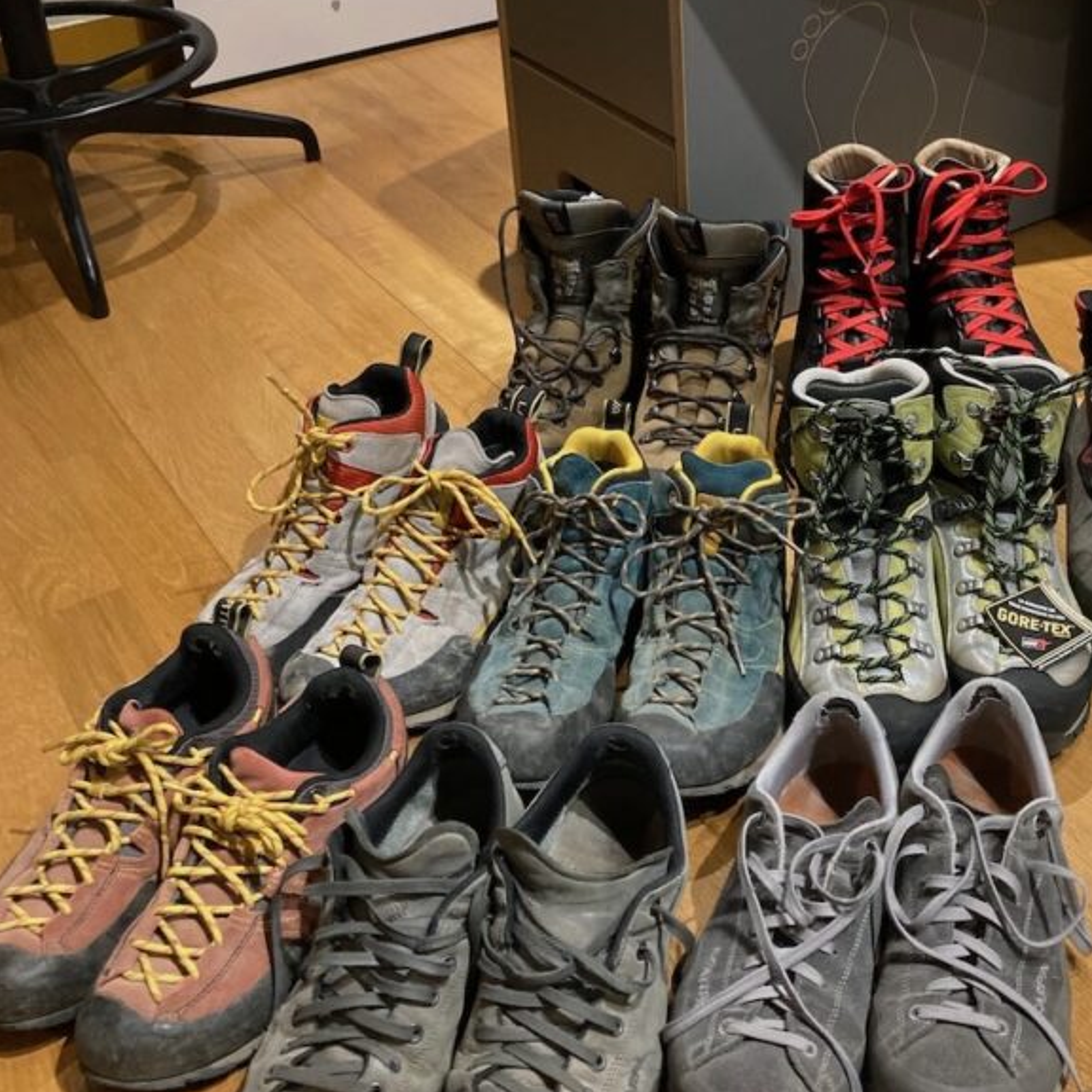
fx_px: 1570
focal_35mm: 44
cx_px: 682
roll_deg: +1.5
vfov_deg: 38.0
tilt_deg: -30.3
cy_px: 372
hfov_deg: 38.1
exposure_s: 1/60
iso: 250
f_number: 1.8
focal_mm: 3.99
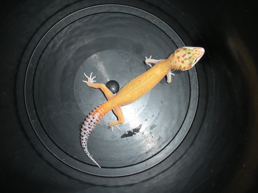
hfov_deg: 51.4
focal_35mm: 36
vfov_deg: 39.7
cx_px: 129
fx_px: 268
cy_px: 96
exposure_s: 1/60
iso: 64
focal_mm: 6.3
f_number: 3.5
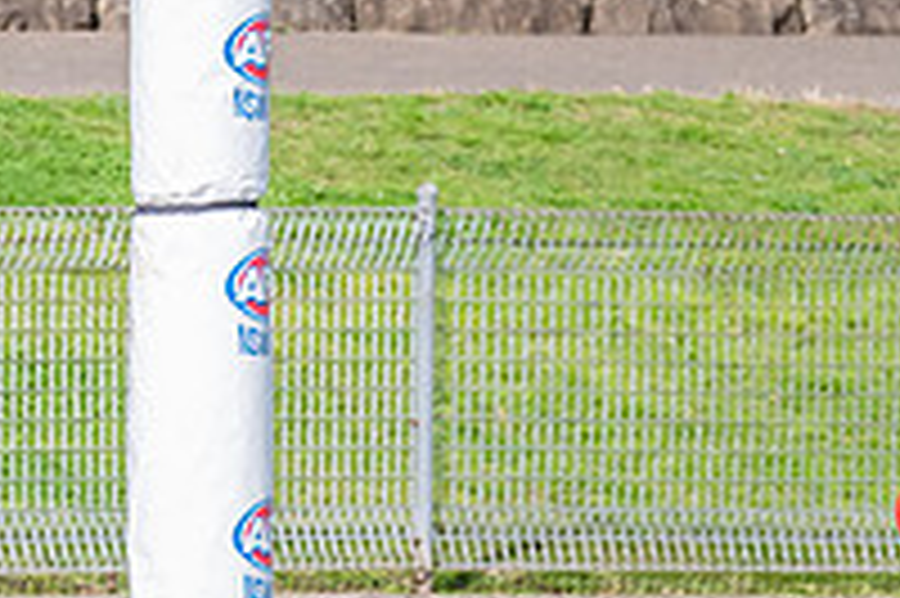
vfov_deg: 1.0
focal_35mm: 1377
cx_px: 970
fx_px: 34396
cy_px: 394
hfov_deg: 1.5
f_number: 10
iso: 800
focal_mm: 350
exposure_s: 1/1600
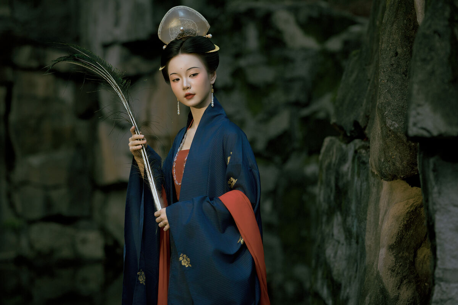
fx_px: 1081
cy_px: 152
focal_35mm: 85
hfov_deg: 23.9
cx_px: 229
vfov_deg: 16.1
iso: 1000
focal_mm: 85
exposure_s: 1/250
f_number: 2.5
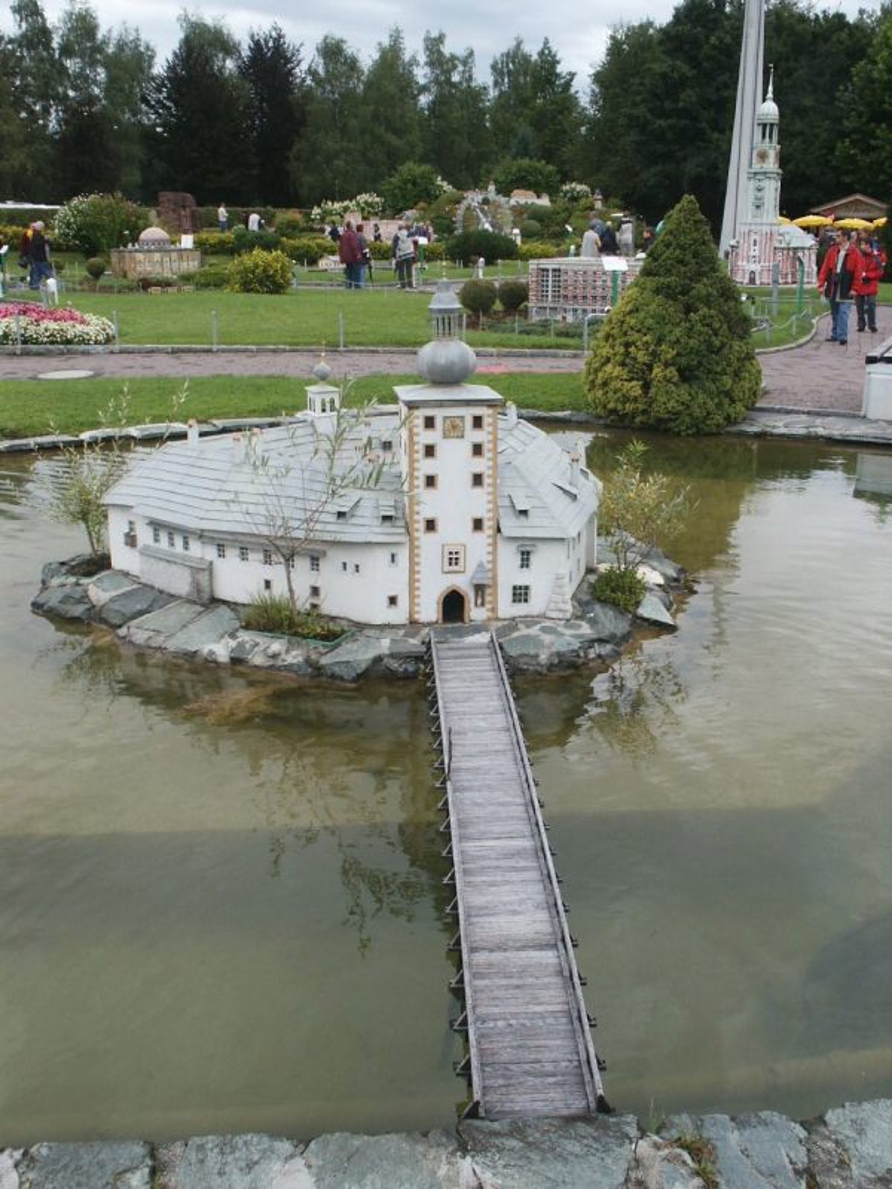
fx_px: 1203
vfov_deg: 52.6
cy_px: 594
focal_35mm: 35
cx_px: 446
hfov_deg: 40.7
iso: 64
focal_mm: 7.19
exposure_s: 1/90
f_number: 6.7
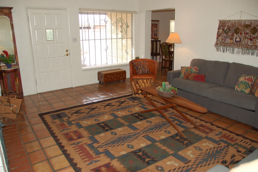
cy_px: 86
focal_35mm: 27
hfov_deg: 67.4
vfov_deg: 47.8
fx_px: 193
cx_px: 129
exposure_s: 1/60
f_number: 3.5
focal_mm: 18
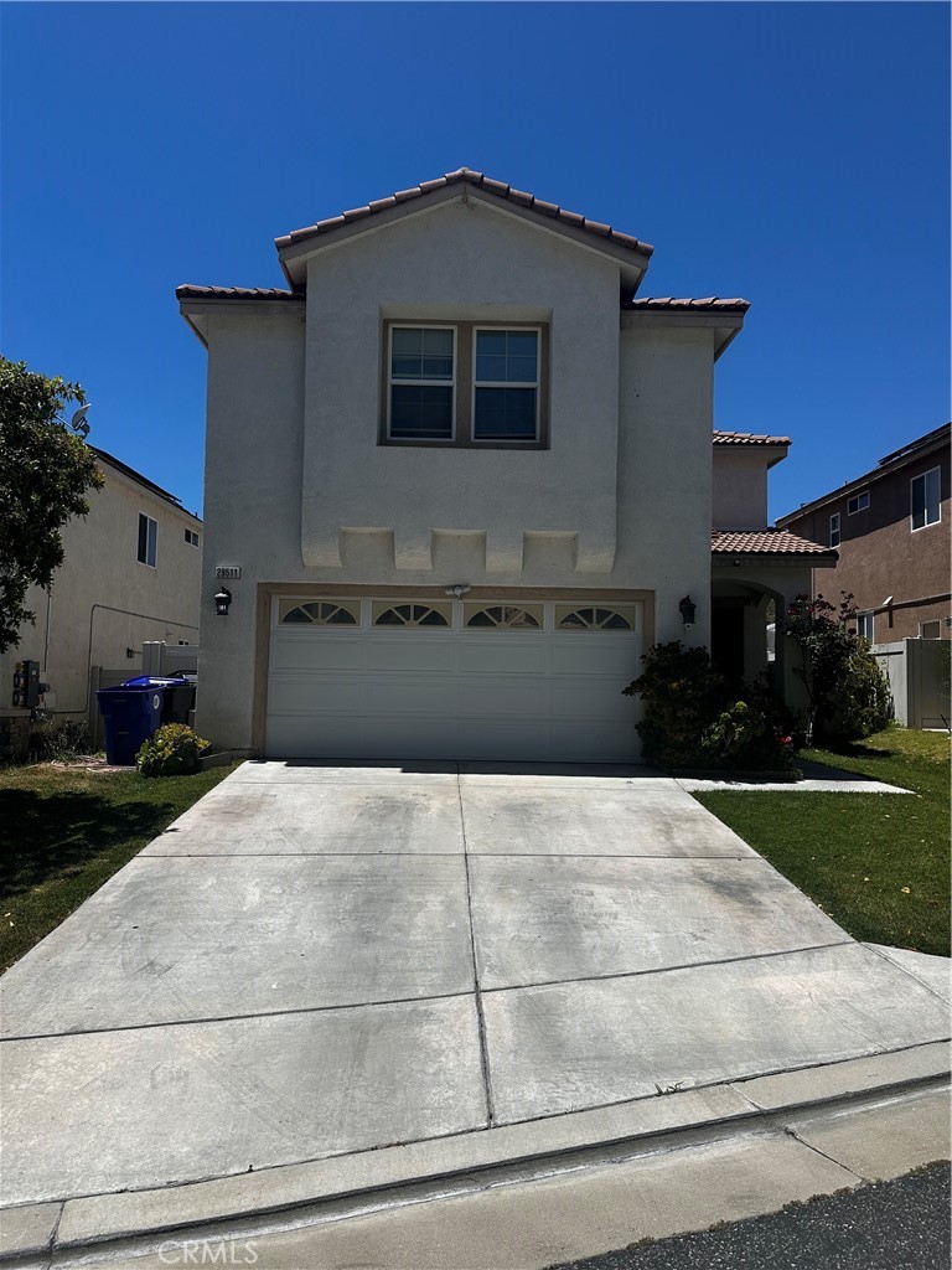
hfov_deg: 56.8
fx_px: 880
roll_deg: -2.0
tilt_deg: +4.3
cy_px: 635
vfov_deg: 71.6
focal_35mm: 24
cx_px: 476
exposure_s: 1/8197
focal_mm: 6.86
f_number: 1.78
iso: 80
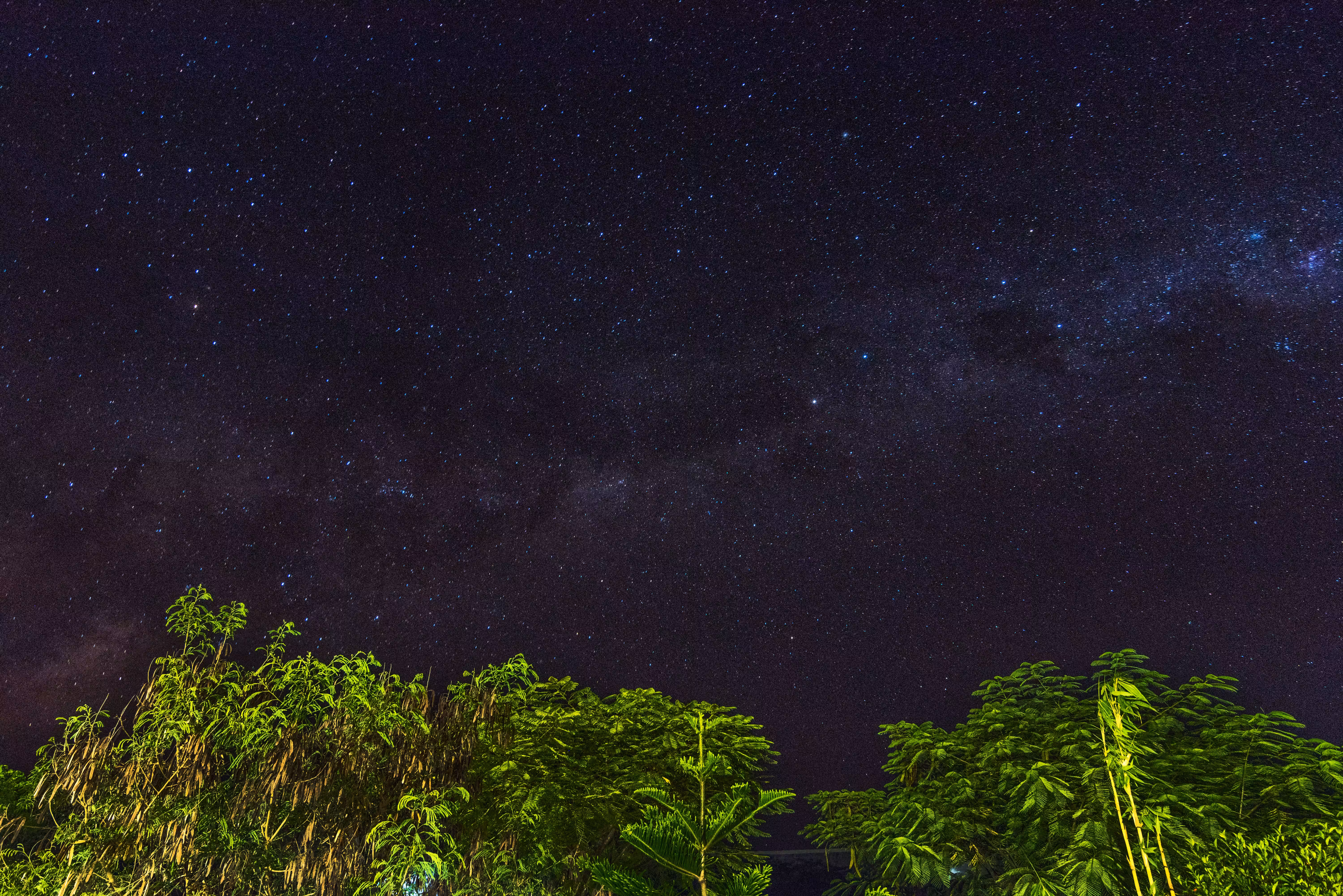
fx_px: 783
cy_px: 448
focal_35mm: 21
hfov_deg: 81.2
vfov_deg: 59.5
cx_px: 672
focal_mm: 14
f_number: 7.1
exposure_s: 30
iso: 800
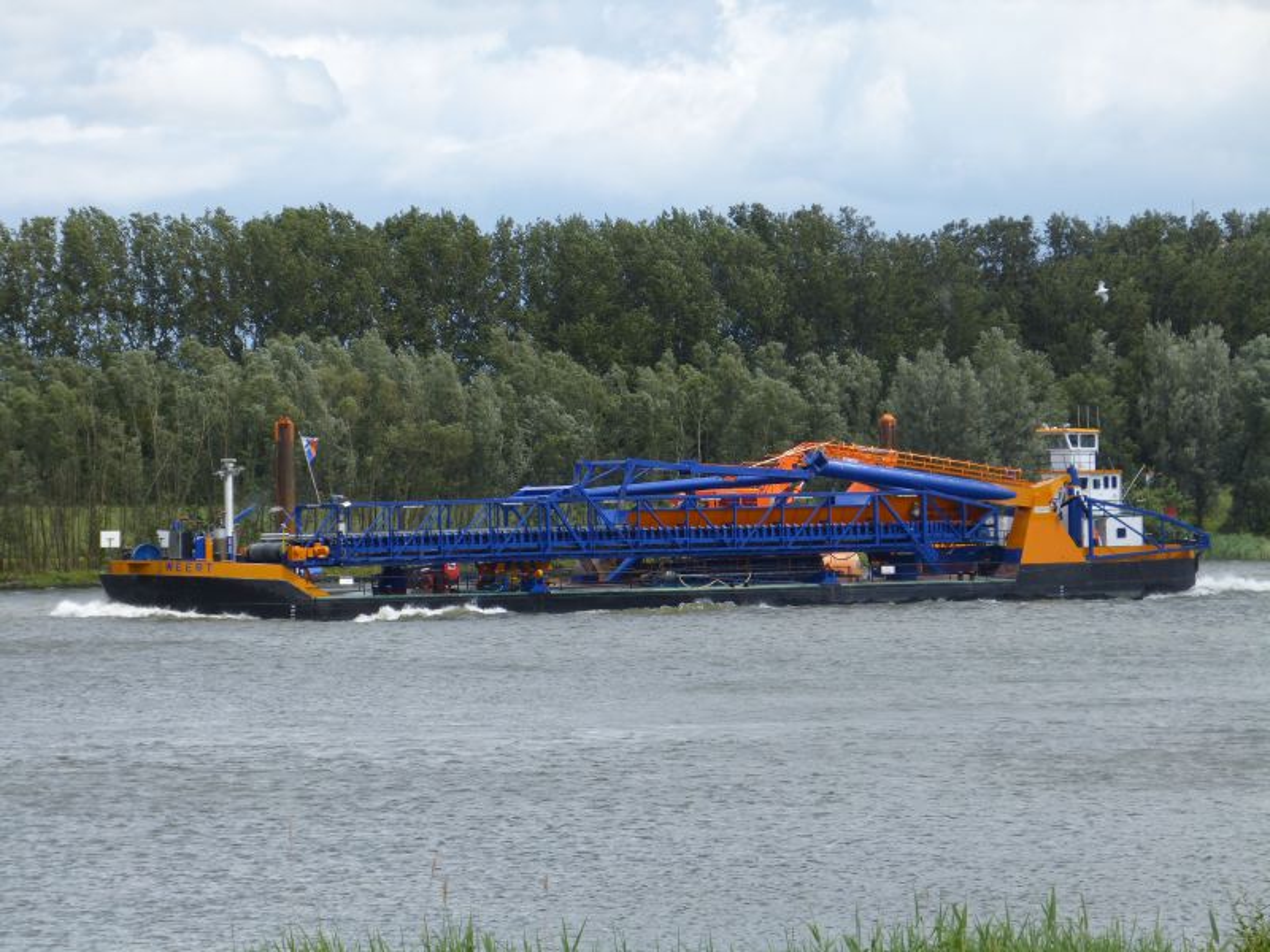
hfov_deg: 9.9
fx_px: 7338
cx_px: 635
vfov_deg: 7.4
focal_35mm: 200
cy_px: 476
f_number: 4
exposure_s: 1/640
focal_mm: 36.1
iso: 100
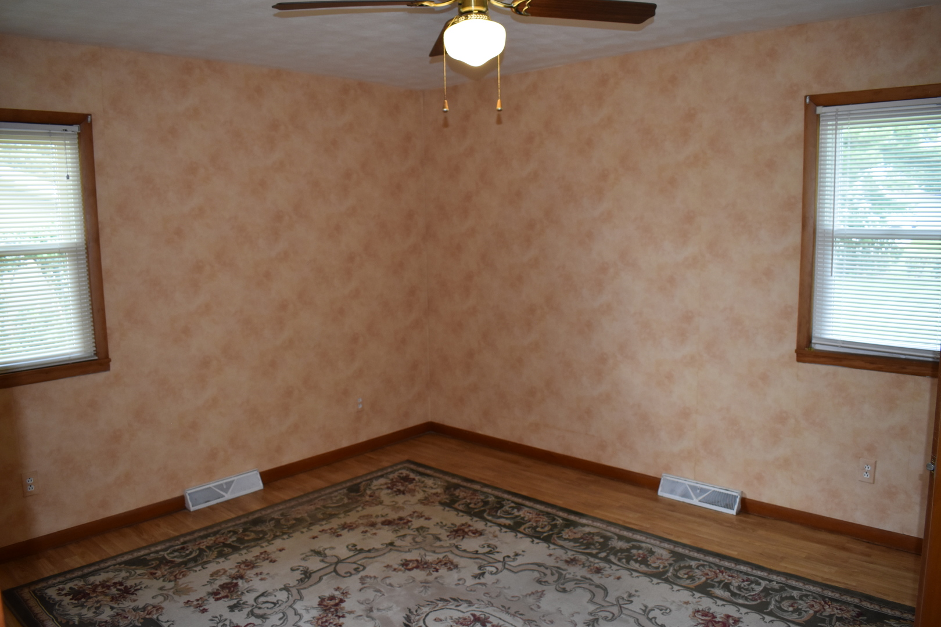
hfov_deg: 67.4
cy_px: 314
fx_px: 706
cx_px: 470
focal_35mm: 27
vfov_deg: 47.9
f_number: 4.5
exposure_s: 1/80
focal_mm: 18
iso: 800
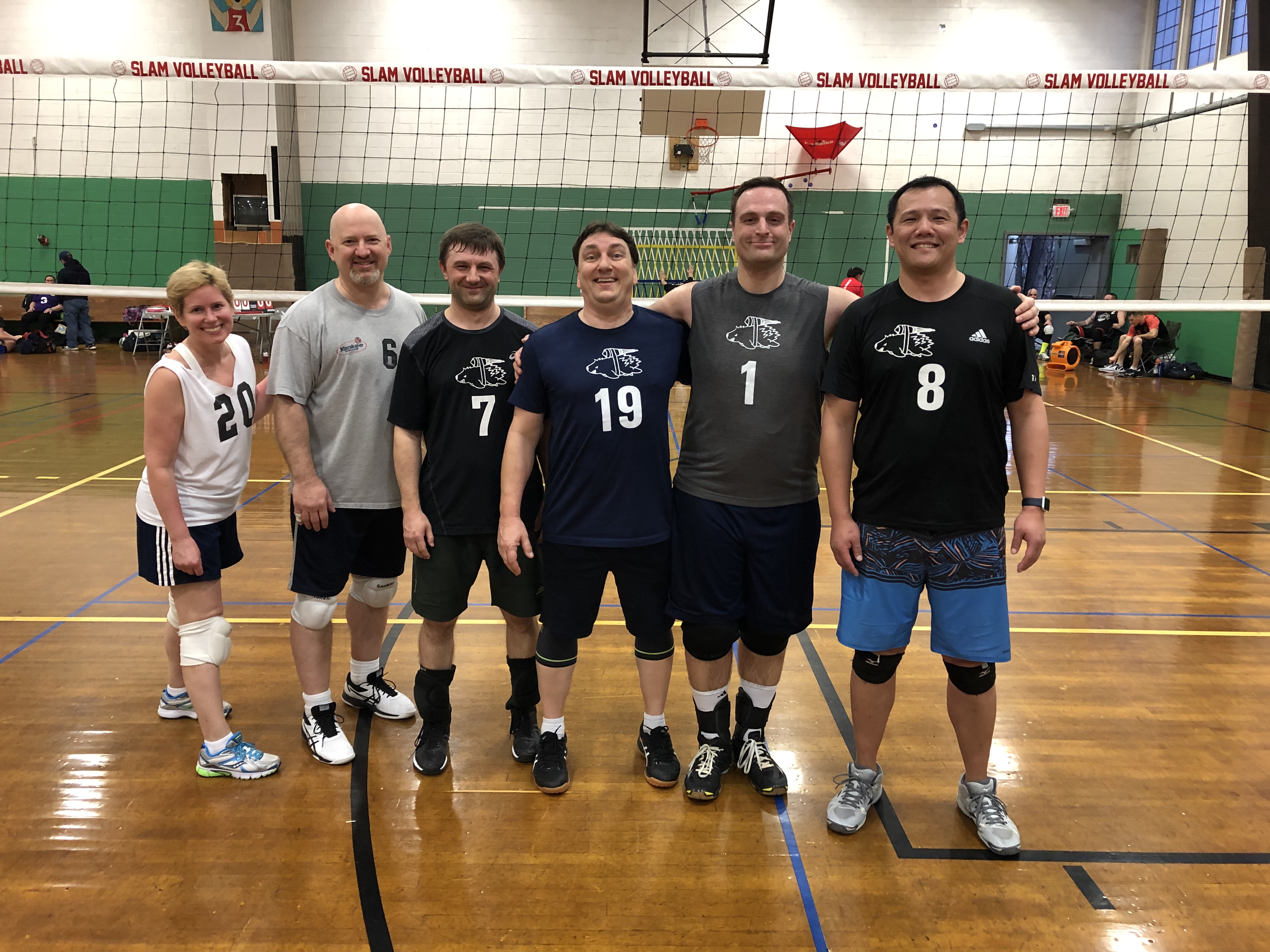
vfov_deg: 49.7
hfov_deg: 63.4
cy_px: 476
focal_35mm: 28
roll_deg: -0.2
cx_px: 635
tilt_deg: -10.6
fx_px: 1027
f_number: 1.8
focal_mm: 3.99
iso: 64
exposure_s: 1/15
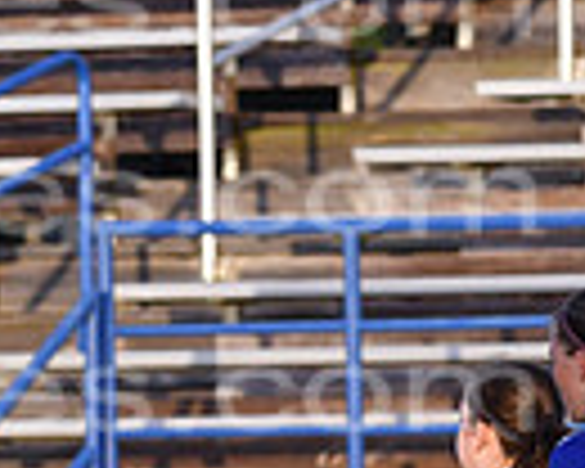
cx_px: -468
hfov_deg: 1.0
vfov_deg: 0.8
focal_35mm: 1891
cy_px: 695
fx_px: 32740
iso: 800
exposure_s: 1/1600
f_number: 5.6
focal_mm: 300
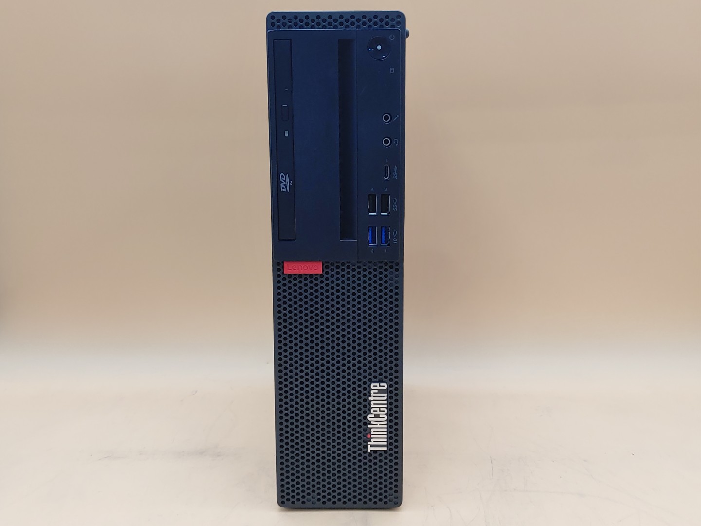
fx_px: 830
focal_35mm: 41
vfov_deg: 35.1
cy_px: 263
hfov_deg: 45.8
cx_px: 350
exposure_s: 1/120
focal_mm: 4.36
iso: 50
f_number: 1.8
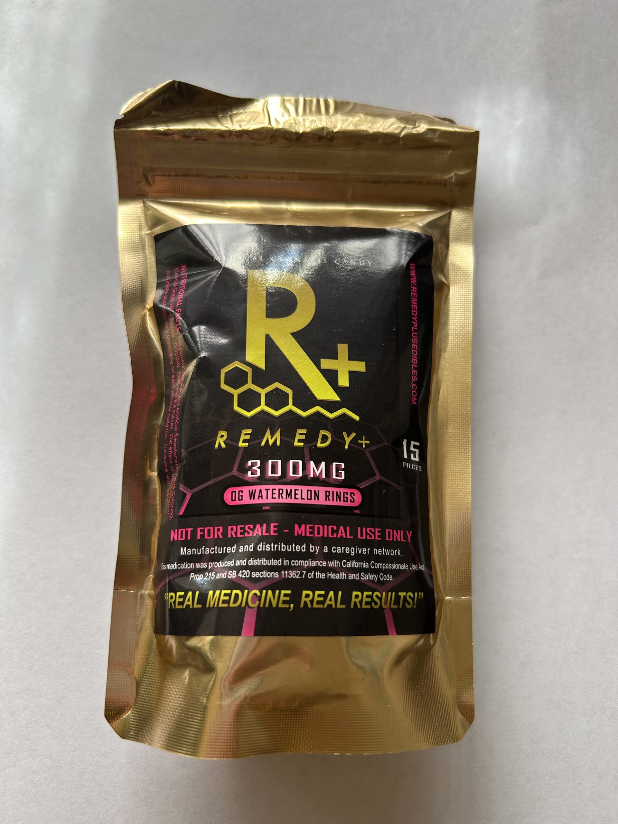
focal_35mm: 26
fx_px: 619
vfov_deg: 67.3
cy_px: 412
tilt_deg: -80.9
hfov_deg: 53.1
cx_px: 309
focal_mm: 5.7
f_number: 1.5
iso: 80
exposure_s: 1/121
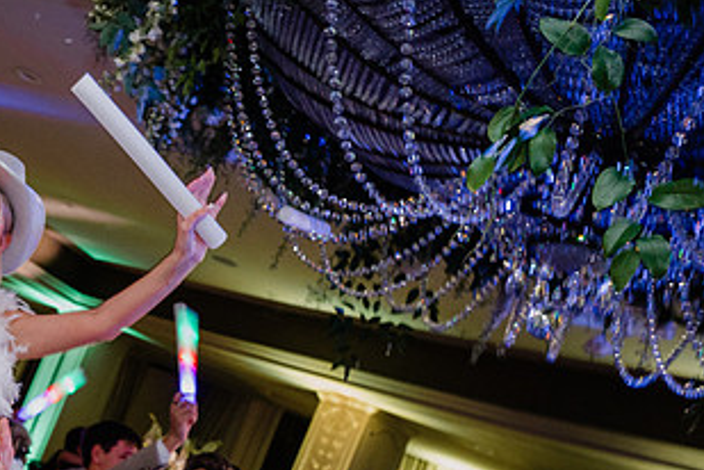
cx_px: 46
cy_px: 380
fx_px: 880
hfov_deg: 39.8
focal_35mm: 45
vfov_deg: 29.2
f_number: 3.2
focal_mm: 24
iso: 2000
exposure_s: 1/50
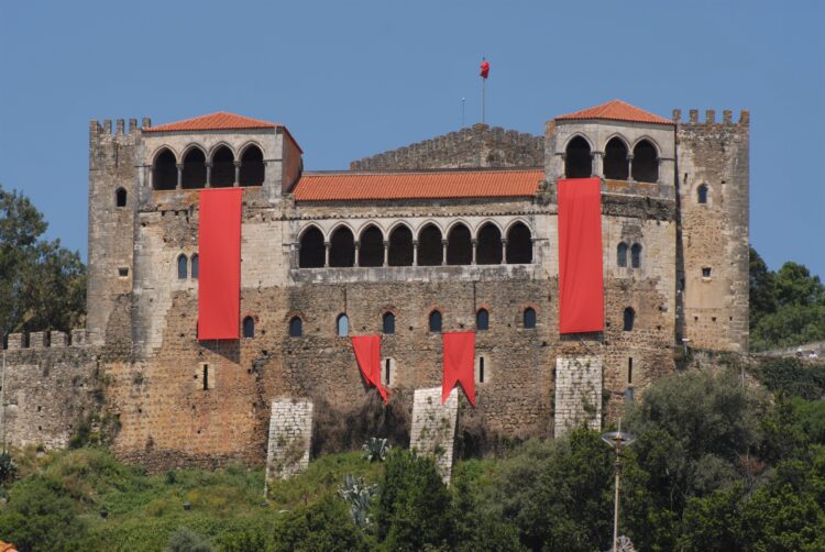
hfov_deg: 9.1
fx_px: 5162
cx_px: 412
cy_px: 276
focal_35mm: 225
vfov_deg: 6.1
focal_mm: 150
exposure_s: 1/400
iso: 125
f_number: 6.3
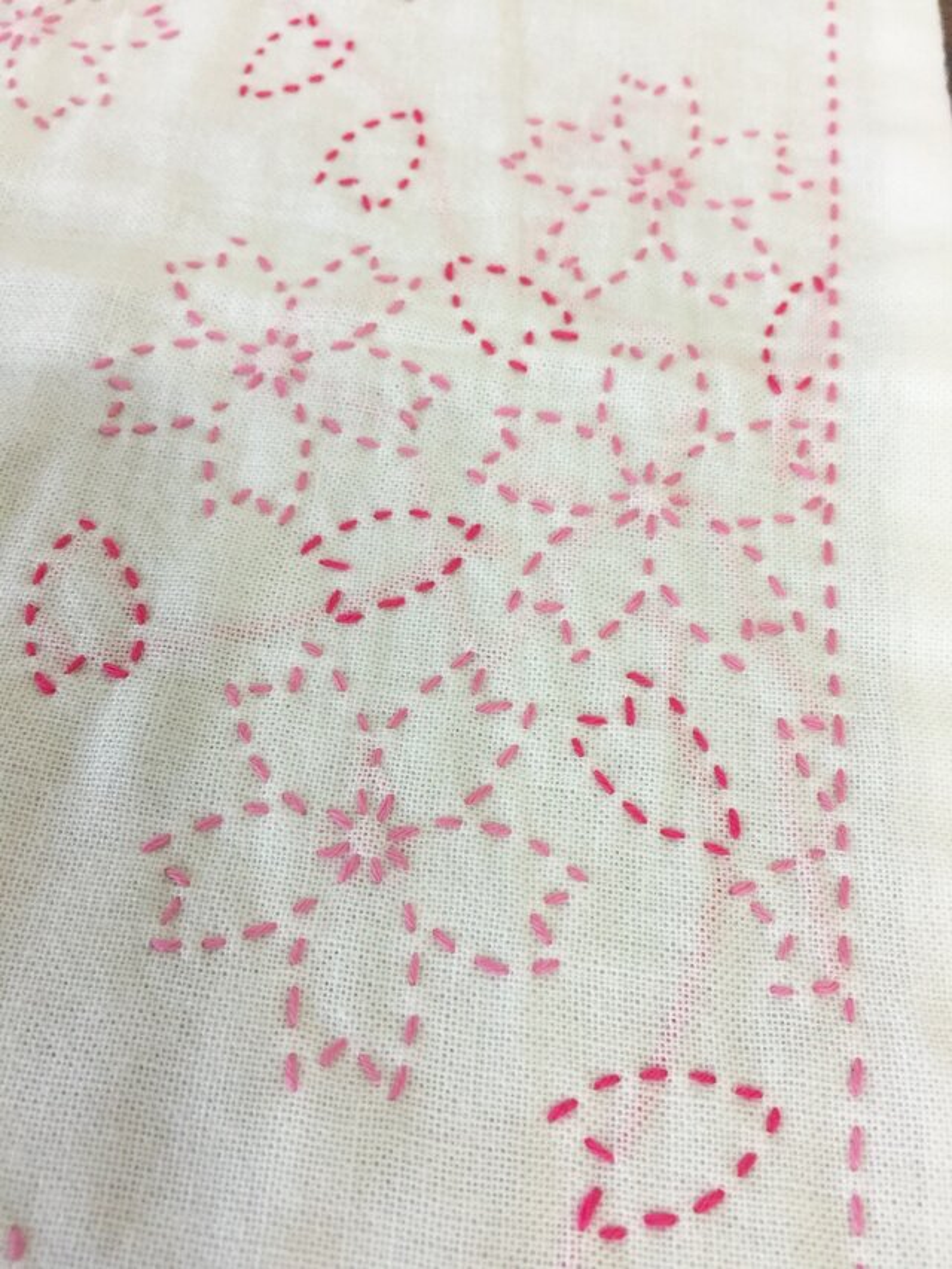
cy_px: 634
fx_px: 1063
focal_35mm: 29
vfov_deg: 61.7
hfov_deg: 48.2
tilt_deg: -62.0
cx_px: 476
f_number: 2.2
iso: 80
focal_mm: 4.15
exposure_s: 1/33
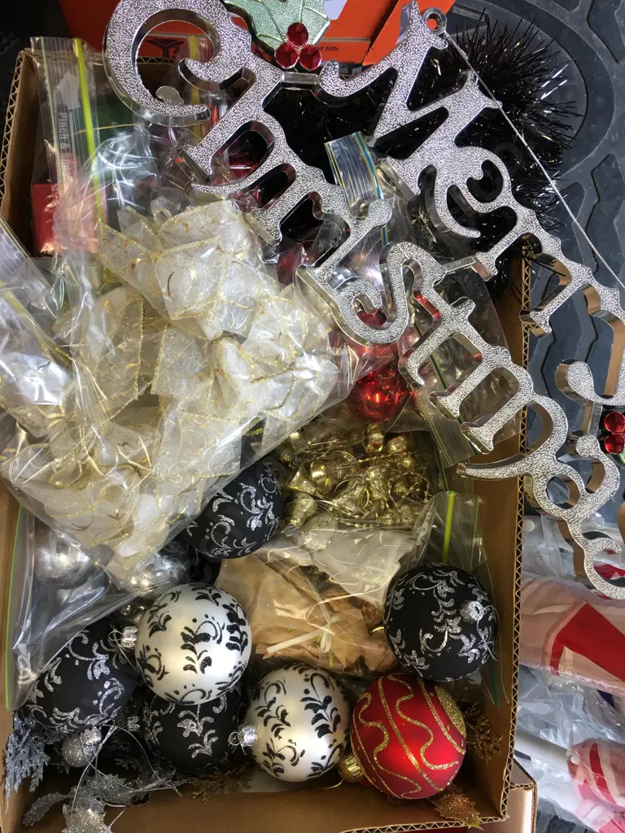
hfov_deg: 48.2
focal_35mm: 29
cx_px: 312
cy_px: 416
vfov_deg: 61.7
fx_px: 698
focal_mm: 4.15
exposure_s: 1/33
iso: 32
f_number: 2.2
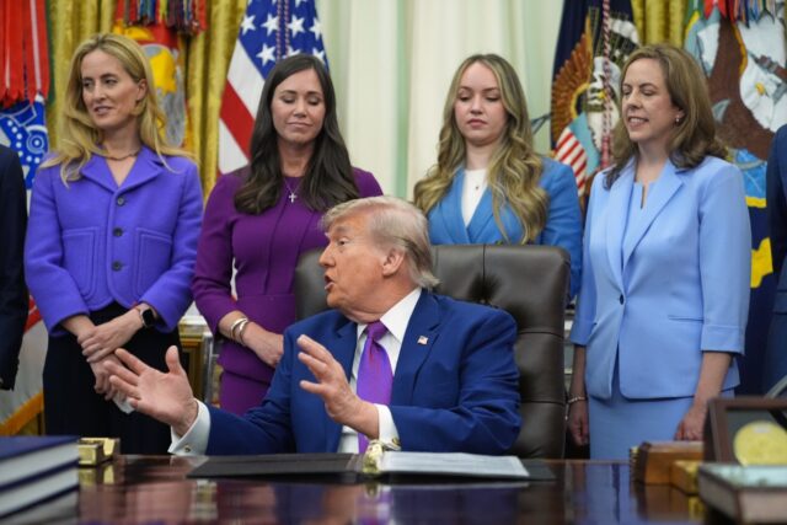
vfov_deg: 19.5
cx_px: 394
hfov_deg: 28.8
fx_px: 1531
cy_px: 262
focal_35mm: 70
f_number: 2.8
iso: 5000
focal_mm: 70
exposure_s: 1/400
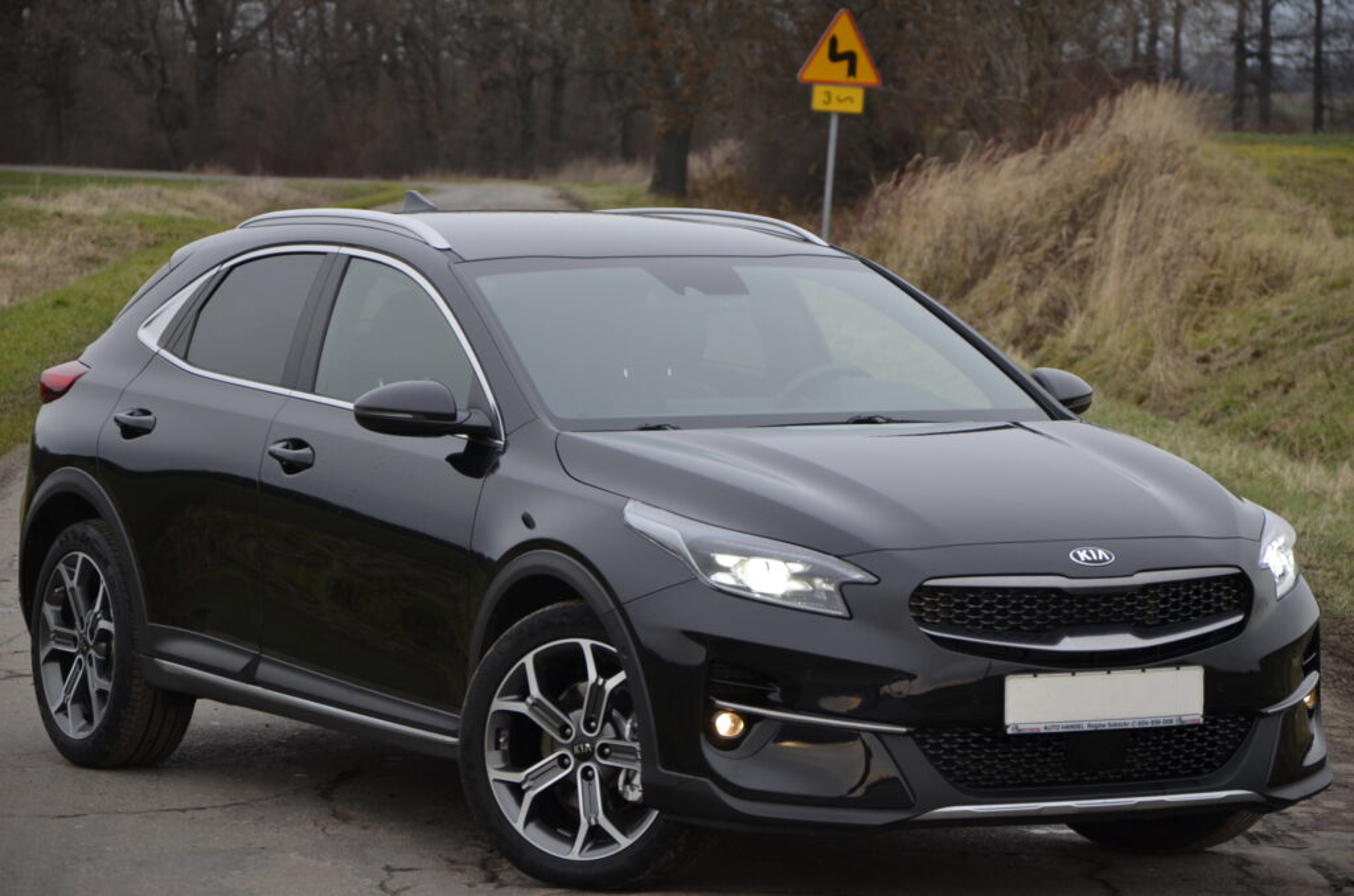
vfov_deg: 8.7
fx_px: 5911
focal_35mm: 158
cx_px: 677
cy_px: 448
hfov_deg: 13.1
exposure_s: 1/125
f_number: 5.6
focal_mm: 105
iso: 400
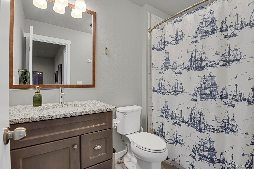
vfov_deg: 70.4
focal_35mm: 17
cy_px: 84
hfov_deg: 93.3
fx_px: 120
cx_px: 127
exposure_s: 1/20
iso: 11400
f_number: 8
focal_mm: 17
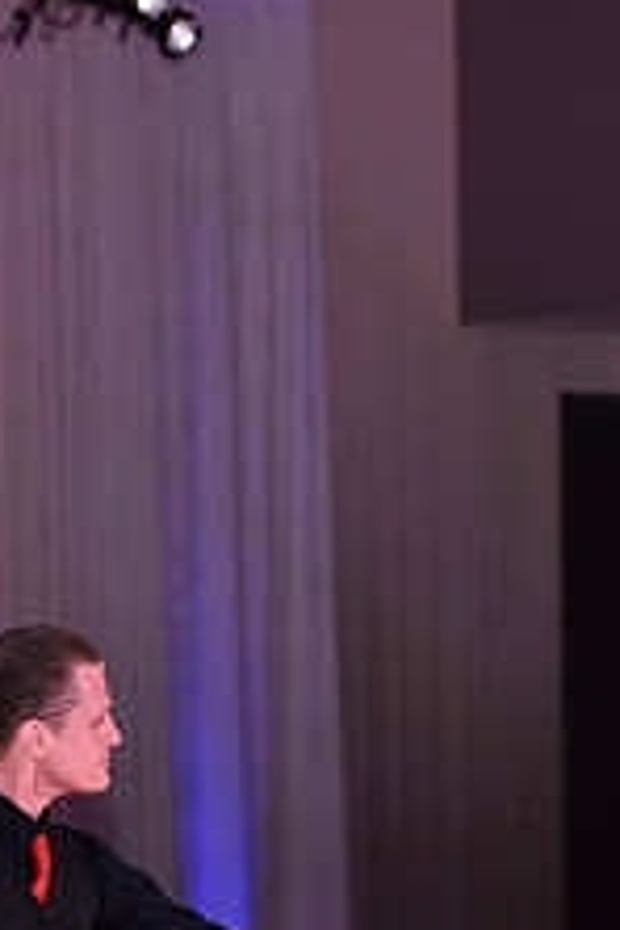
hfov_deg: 5.2
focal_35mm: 266
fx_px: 6871
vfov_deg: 7.7
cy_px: 1173
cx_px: 547
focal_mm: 102
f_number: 4
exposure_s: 1/250
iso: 1600
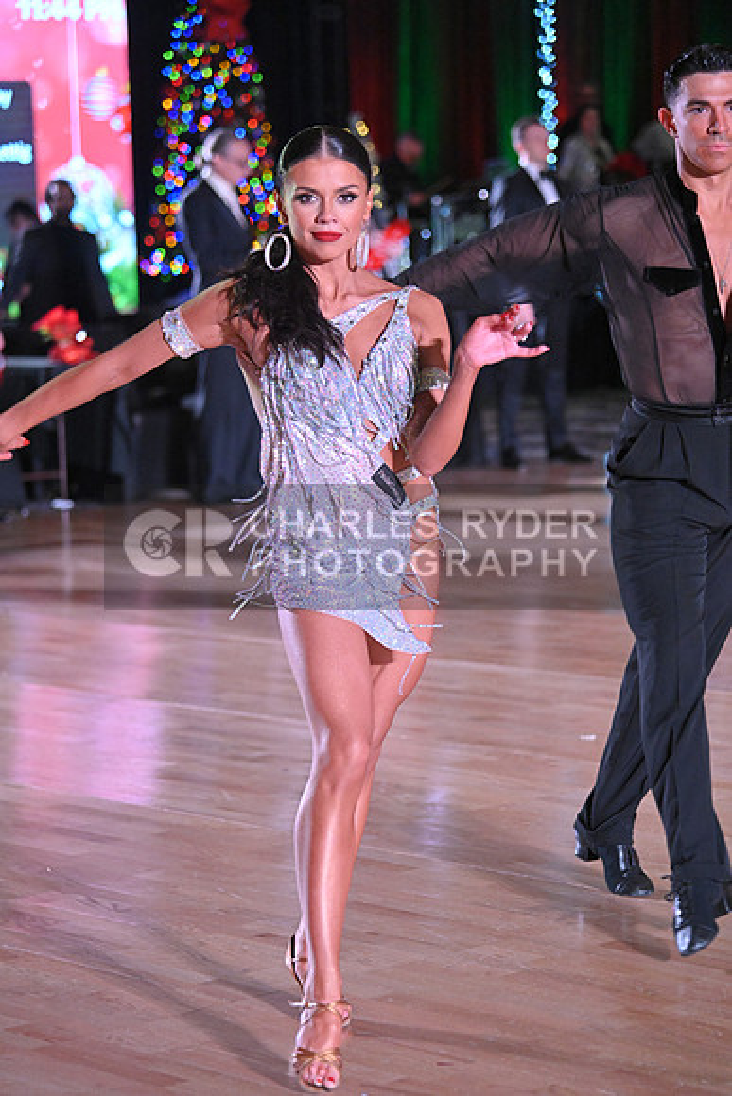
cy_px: 548
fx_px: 3414
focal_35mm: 112
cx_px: 366
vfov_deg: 18.3
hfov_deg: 12.2
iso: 5000
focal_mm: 112
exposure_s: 1/400
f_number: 4.5
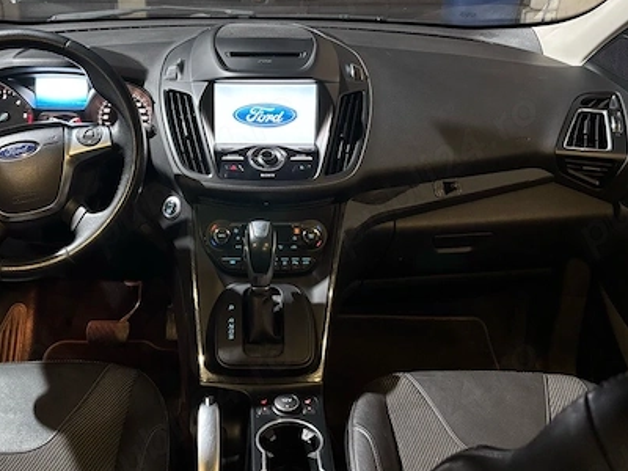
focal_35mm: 39
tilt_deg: -25.1
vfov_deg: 36.6
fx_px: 708
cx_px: 254
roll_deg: -0.7
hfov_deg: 47.6
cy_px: 181
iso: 500
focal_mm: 5.96
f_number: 1.6
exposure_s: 1/25
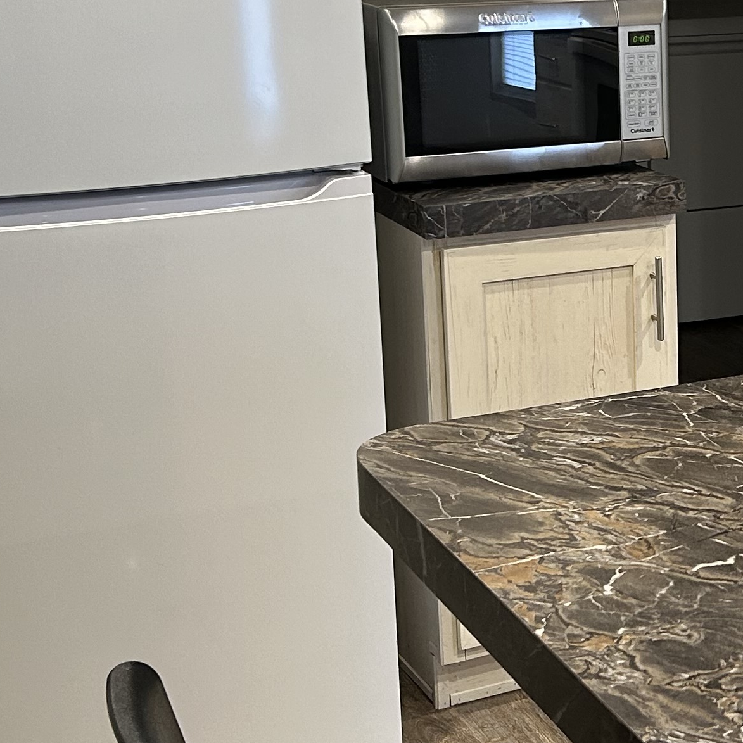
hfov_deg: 20.7
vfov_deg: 21.9
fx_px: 1918
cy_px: 291
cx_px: 853
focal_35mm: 79
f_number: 1.5
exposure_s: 1/60
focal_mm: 5.7
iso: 160
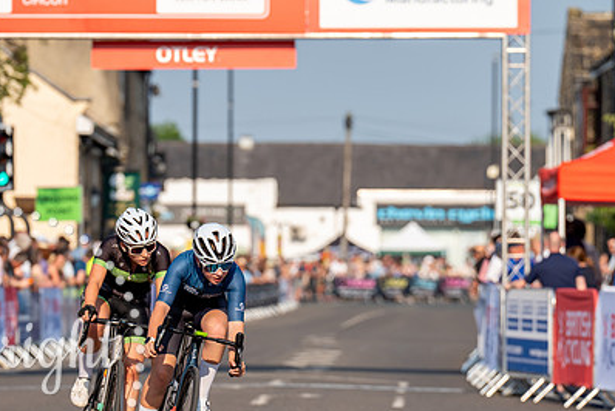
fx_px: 4906
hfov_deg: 7.2
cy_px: 273
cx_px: 240
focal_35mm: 287
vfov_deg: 4.8
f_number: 4.5
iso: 160
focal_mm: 197
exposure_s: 1/1000
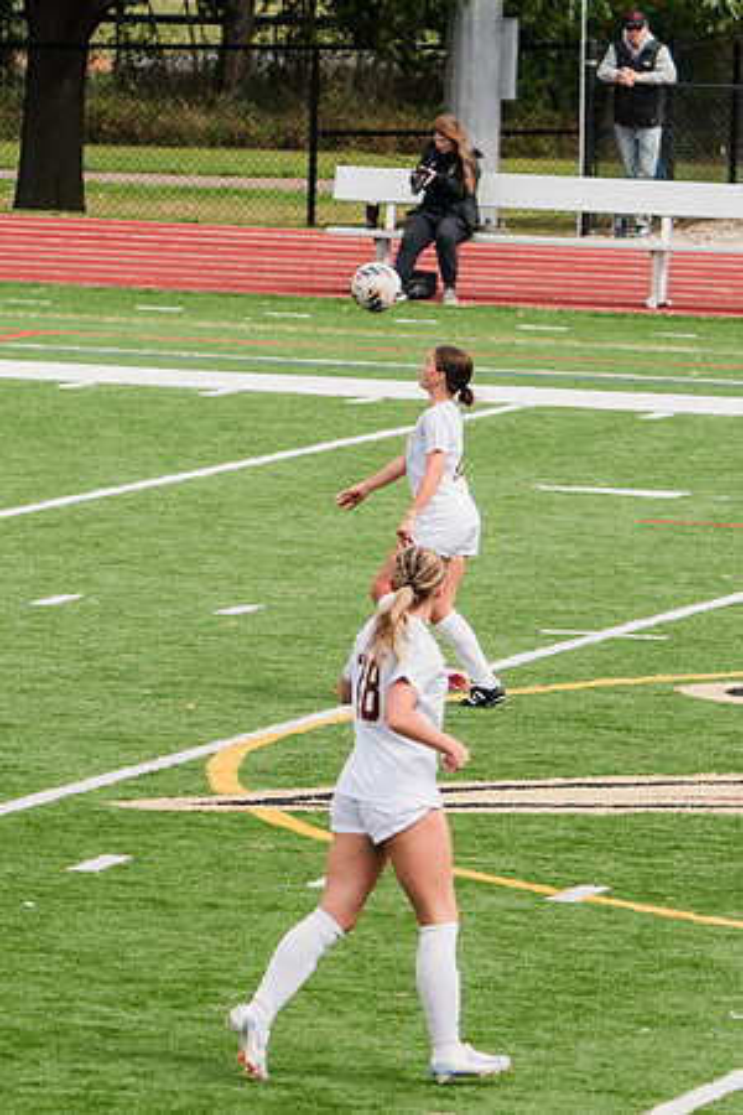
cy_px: 528
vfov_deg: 5.3
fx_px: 12122
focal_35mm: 392
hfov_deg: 3.5
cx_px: 399
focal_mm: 200
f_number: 5.6
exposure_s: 1/1600
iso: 400
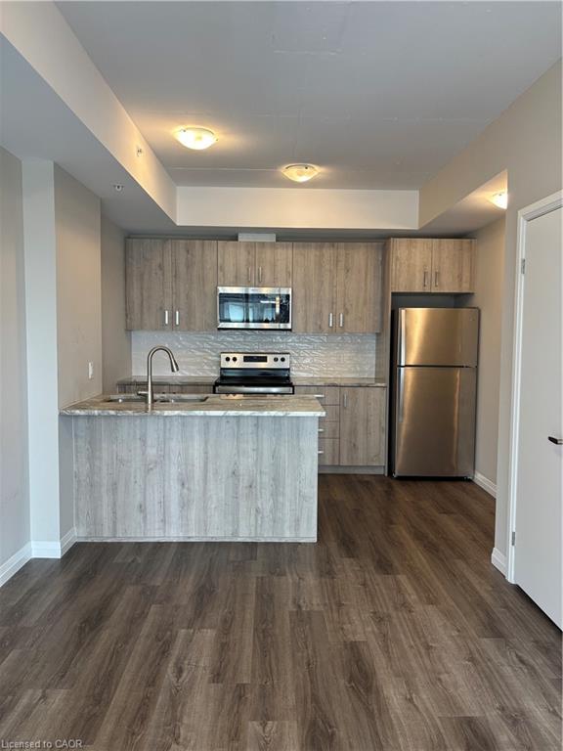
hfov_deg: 53.1
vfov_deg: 67.3
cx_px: 282
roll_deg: -0.9
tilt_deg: -4.5
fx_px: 564
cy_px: 376
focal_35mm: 26
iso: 125
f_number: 1.6
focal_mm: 5.96
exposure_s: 1/60
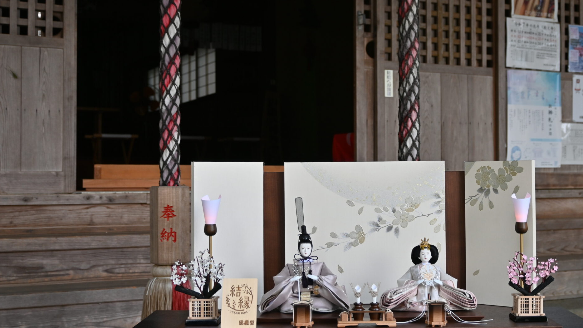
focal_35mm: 56
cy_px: 162
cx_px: 361
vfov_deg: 21.5
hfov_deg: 37.0
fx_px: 866
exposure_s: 1/80
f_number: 4.5
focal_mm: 26
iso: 100
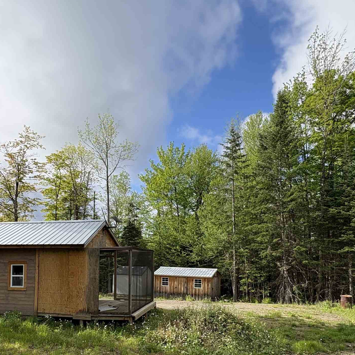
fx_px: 313
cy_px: 234
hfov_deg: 58.7
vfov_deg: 57.9
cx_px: 147
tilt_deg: +4.9
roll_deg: -0.8
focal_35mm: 27
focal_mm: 2.22
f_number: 2.2
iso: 64
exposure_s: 1/1927
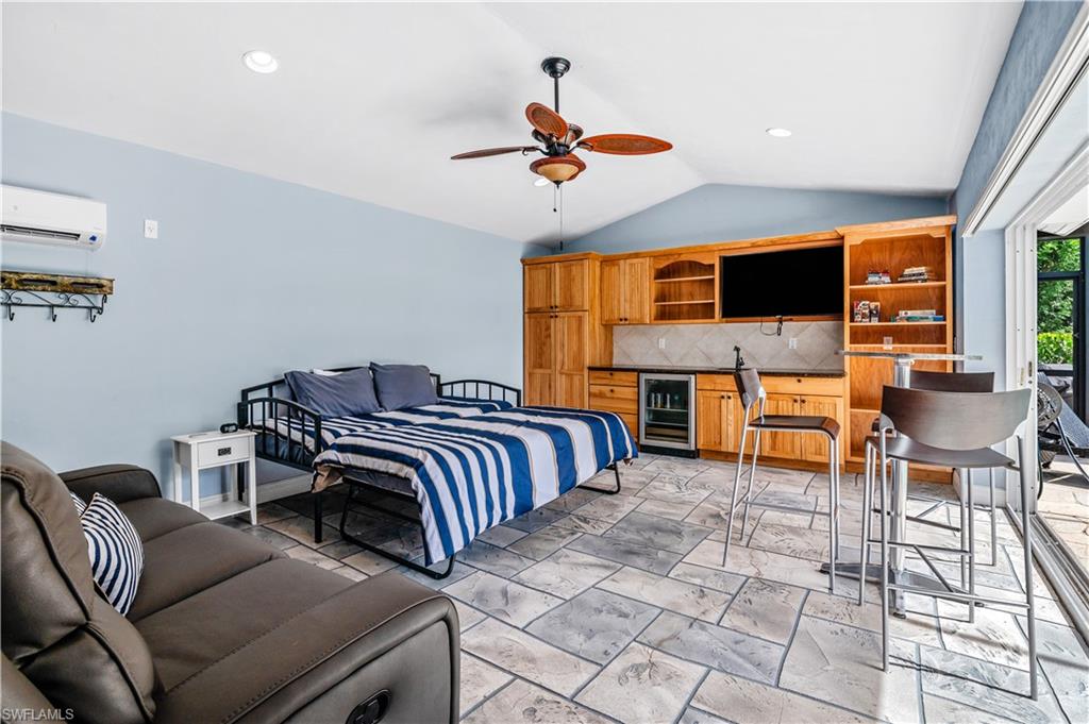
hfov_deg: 96.8
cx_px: 544
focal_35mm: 16
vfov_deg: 73.7
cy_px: 362
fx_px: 484
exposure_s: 1/10
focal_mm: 16
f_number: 10
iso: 320
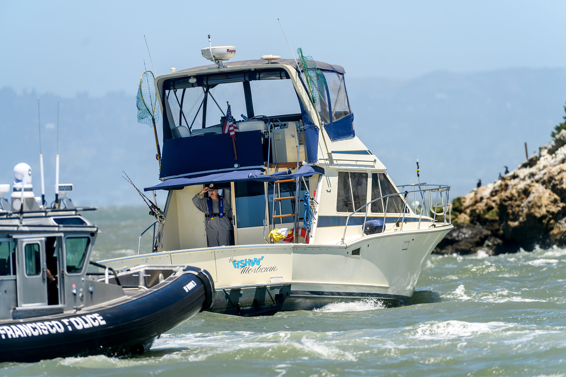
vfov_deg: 3.3
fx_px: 6601
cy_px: 188
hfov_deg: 4.9
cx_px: 283
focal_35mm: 420
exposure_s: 1/3000
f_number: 4.8
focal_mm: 420
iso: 400
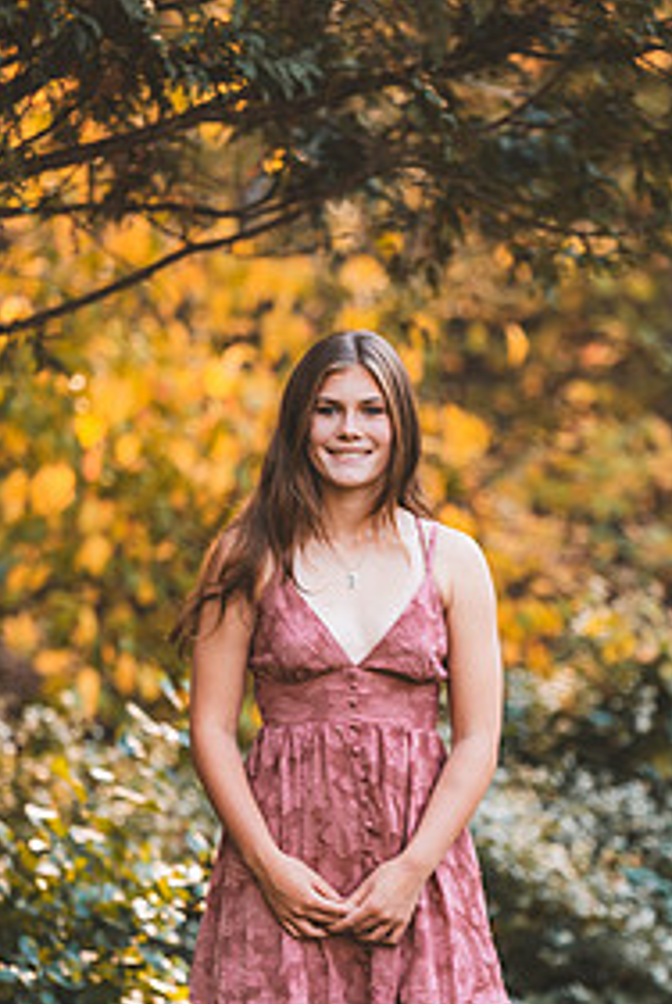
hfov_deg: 5.9
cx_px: 411
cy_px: 632
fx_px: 6480
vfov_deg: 8.9
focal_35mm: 232
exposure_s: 1/160
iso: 160
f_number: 2.8
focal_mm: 145
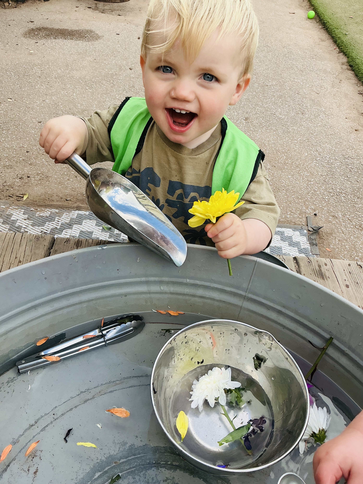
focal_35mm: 29
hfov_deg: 48.2
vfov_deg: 61.7
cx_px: 182
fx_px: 405
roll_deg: -5.2
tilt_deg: -44.2
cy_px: 242
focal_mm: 3
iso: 25
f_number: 1.8
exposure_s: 1/400
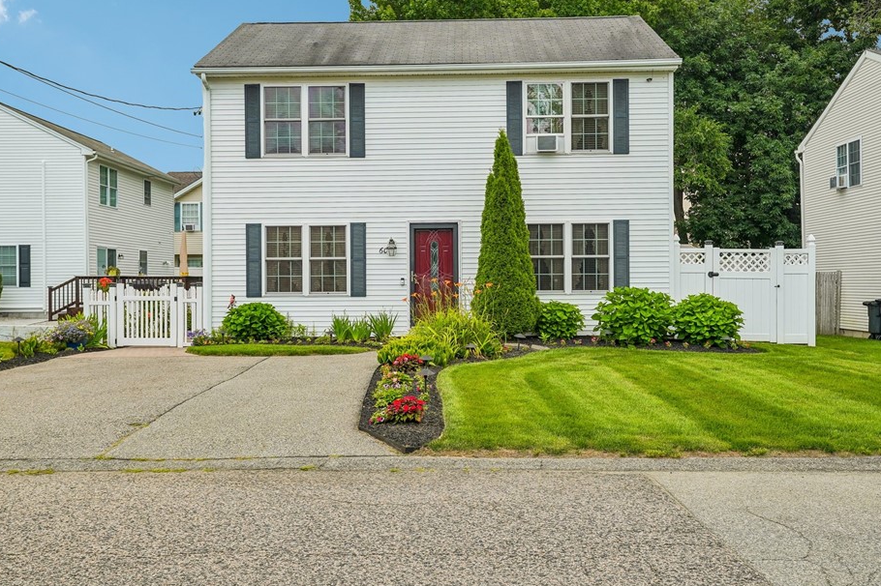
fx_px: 905
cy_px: 282
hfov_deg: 51.9
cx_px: 436
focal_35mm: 37
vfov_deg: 35.9
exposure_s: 1/40
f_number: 8
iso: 160
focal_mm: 31
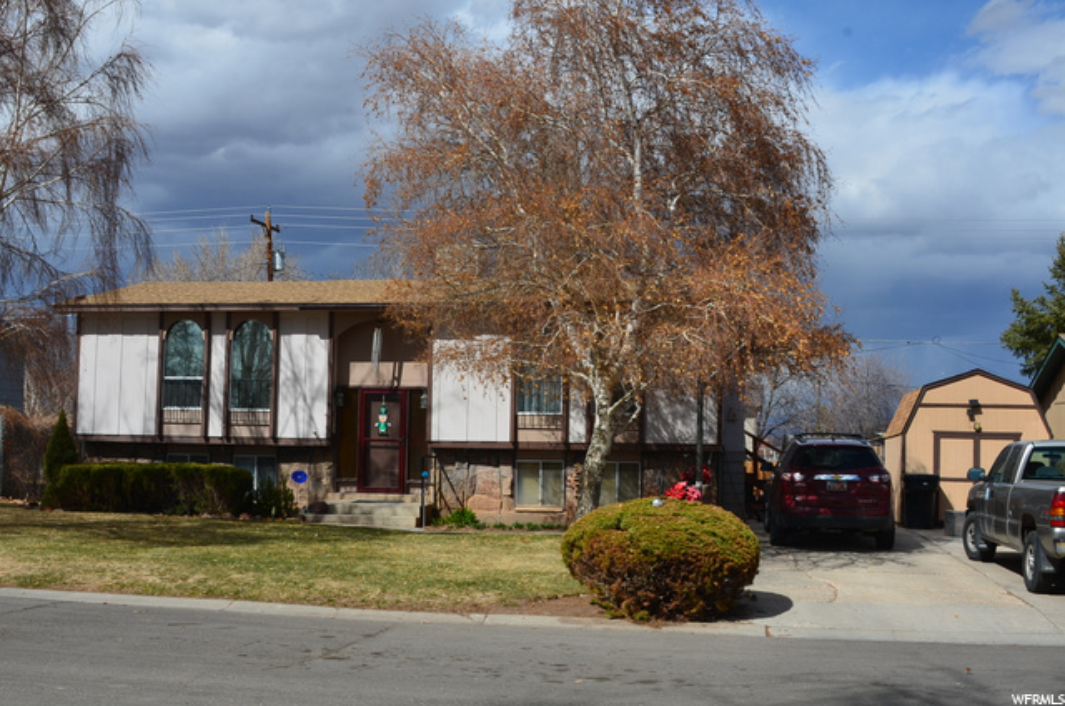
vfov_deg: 31.8
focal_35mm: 42
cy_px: 353
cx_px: 532
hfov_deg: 46.5
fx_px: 1240
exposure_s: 1/160
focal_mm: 28
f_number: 11
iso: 100
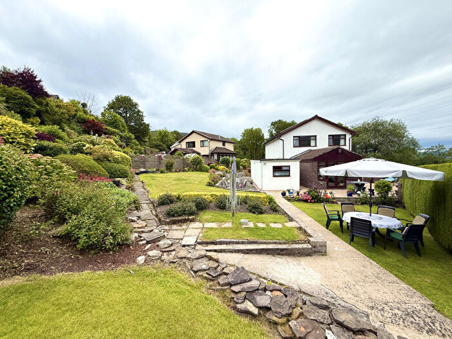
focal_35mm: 14
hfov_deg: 102.1
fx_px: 183
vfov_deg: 85.7
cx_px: 226
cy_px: 170
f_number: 2.2
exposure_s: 1/1848
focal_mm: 2.22
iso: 50
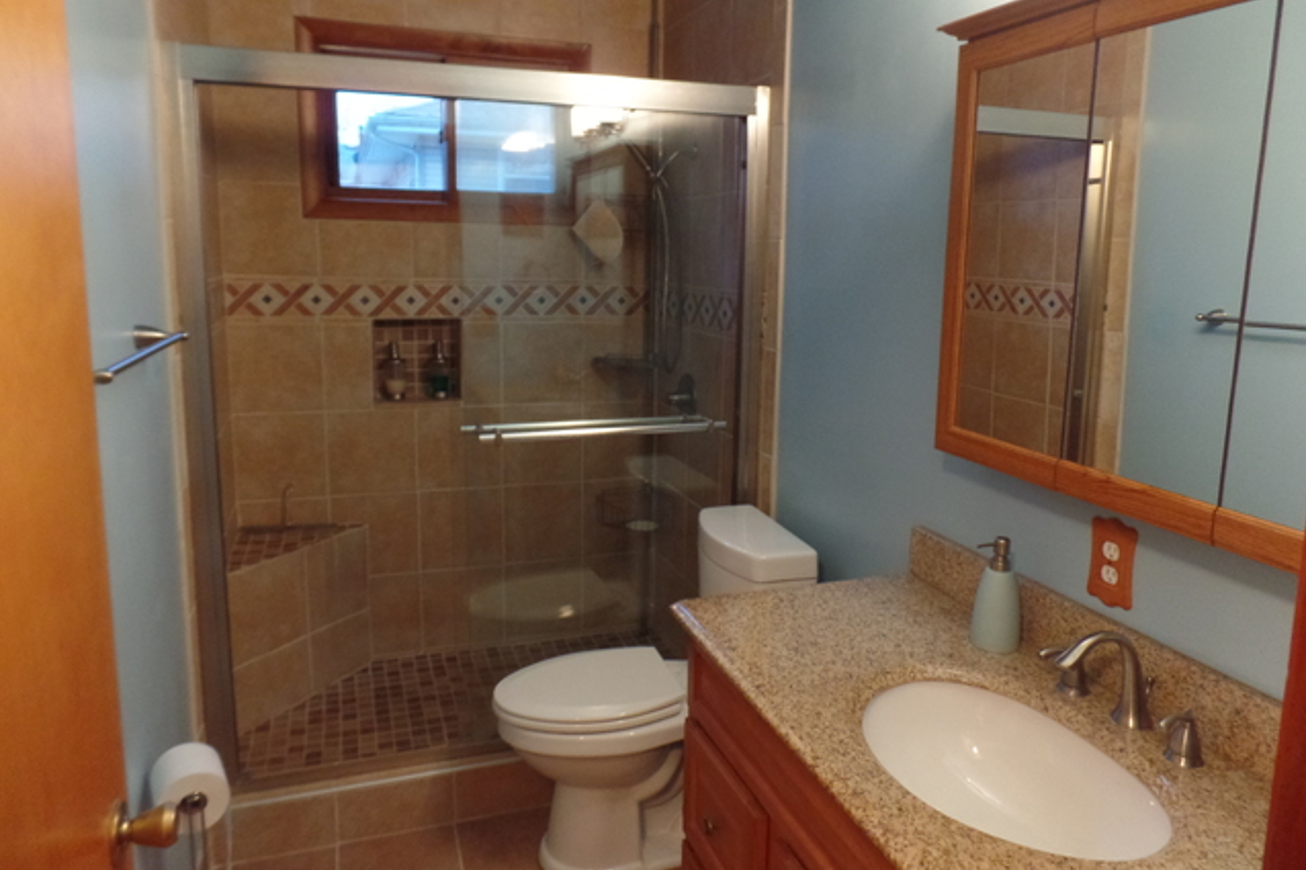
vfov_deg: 53.0
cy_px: 387
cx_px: 653
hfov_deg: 73.8
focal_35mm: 24
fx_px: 870
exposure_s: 1/15
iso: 400
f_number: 2.8
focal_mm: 4.1
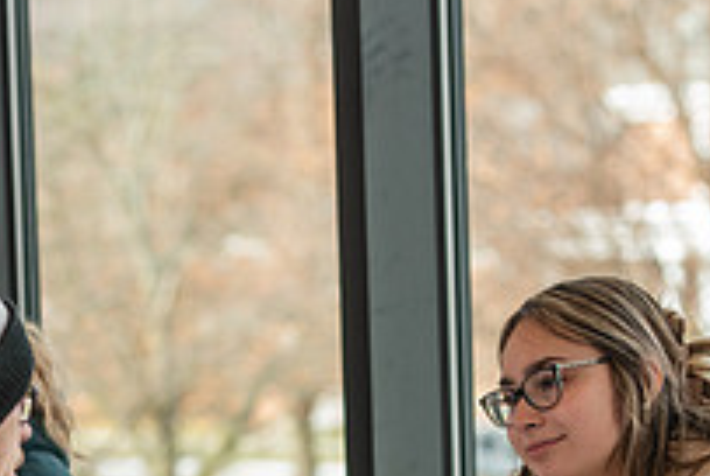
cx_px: 227
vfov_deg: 5.3
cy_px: 537
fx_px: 5076
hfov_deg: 8.0
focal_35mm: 257
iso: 400
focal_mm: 90
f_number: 3.5
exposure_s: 1/200
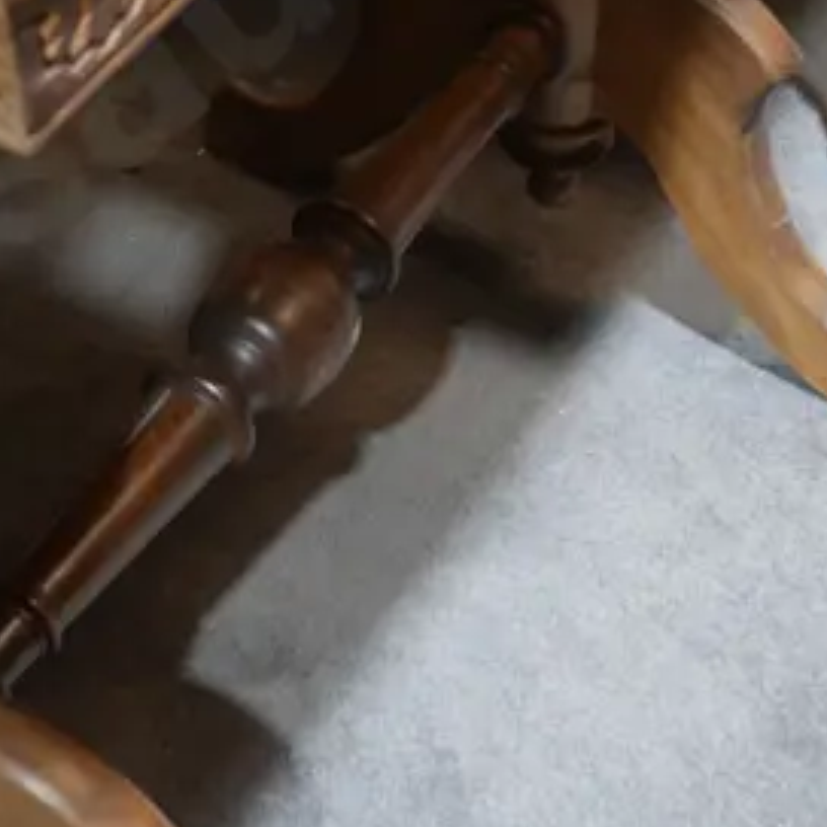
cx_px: 268
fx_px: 2703
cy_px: -23
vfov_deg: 17.0
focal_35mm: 100
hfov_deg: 17.3
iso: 800
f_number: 3.6
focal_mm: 15
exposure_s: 1/60
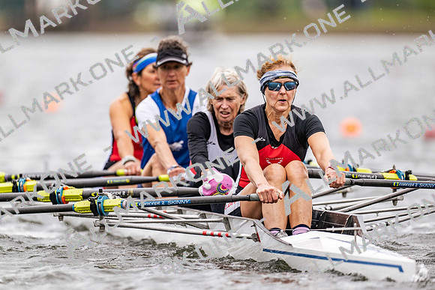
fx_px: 7251
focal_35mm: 600
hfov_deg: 3.4
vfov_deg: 2.3
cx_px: 218
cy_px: 145
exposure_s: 1/2500
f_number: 4
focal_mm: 600
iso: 640
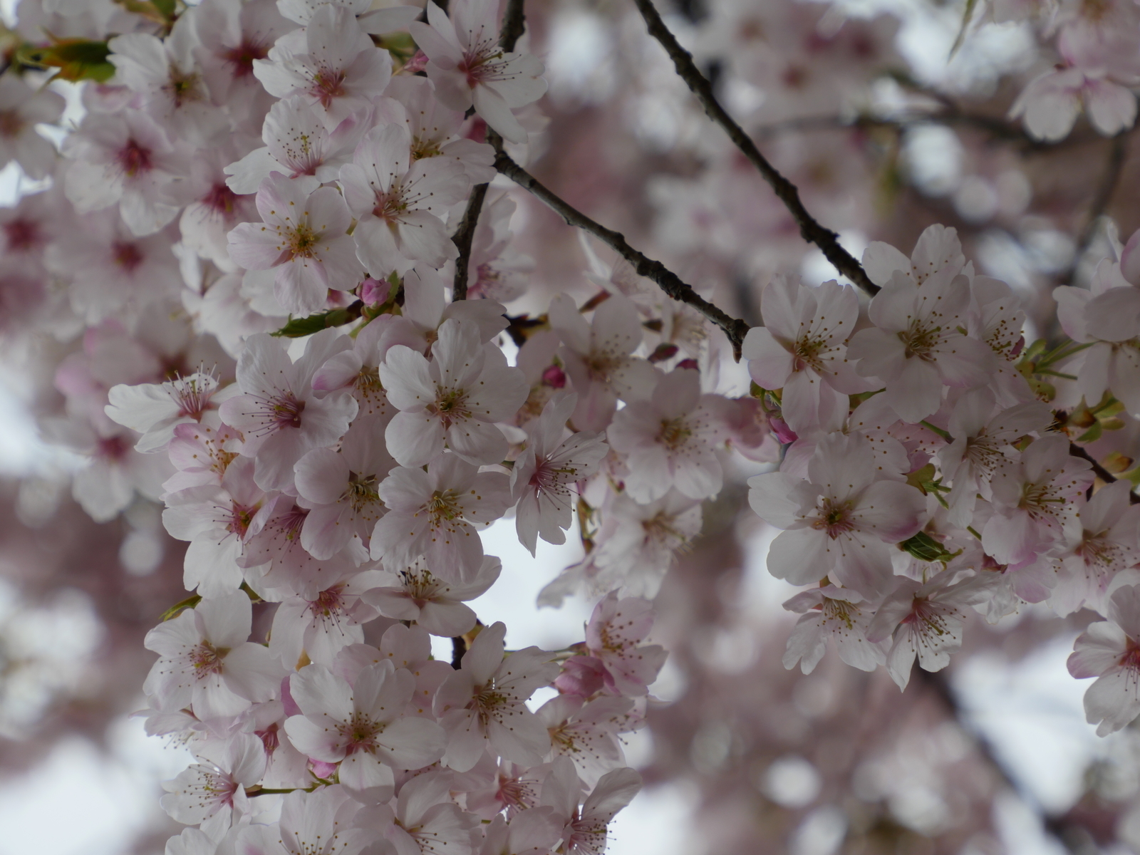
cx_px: 570
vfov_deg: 7.4
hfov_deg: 9.9
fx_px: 6587
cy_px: 428
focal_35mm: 200
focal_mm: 100
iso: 200
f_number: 7.1
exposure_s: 1/500
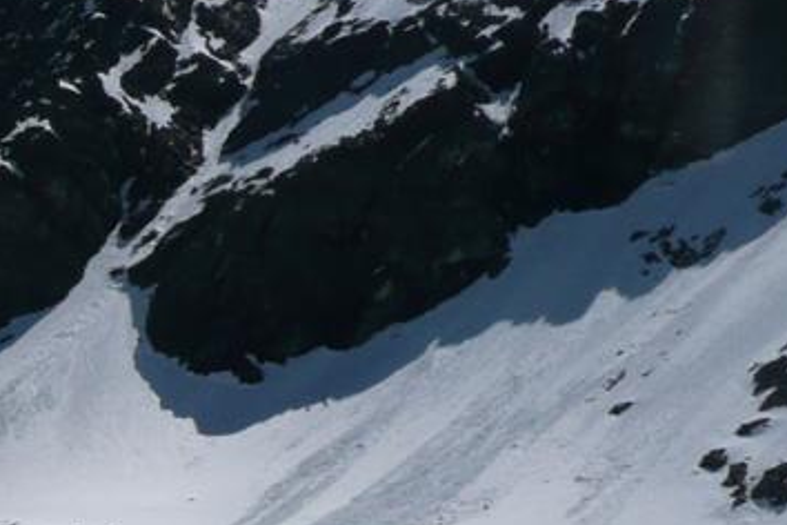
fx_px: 2077
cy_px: 358
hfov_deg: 18.4
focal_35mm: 95
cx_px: -482
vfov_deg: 14.4
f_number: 8
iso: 100
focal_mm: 4.6
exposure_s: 1/800
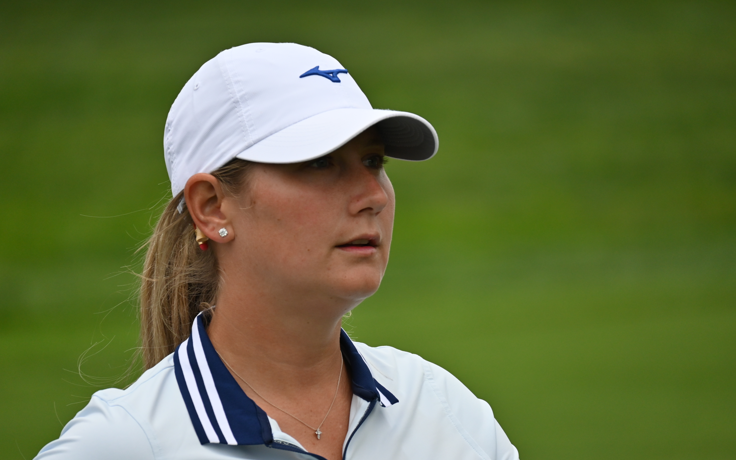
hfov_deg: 5.5
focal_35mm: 383
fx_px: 7683
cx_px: 368
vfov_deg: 3.4
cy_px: 234
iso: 560
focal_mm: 250
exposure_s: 1/4000
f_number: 6.3
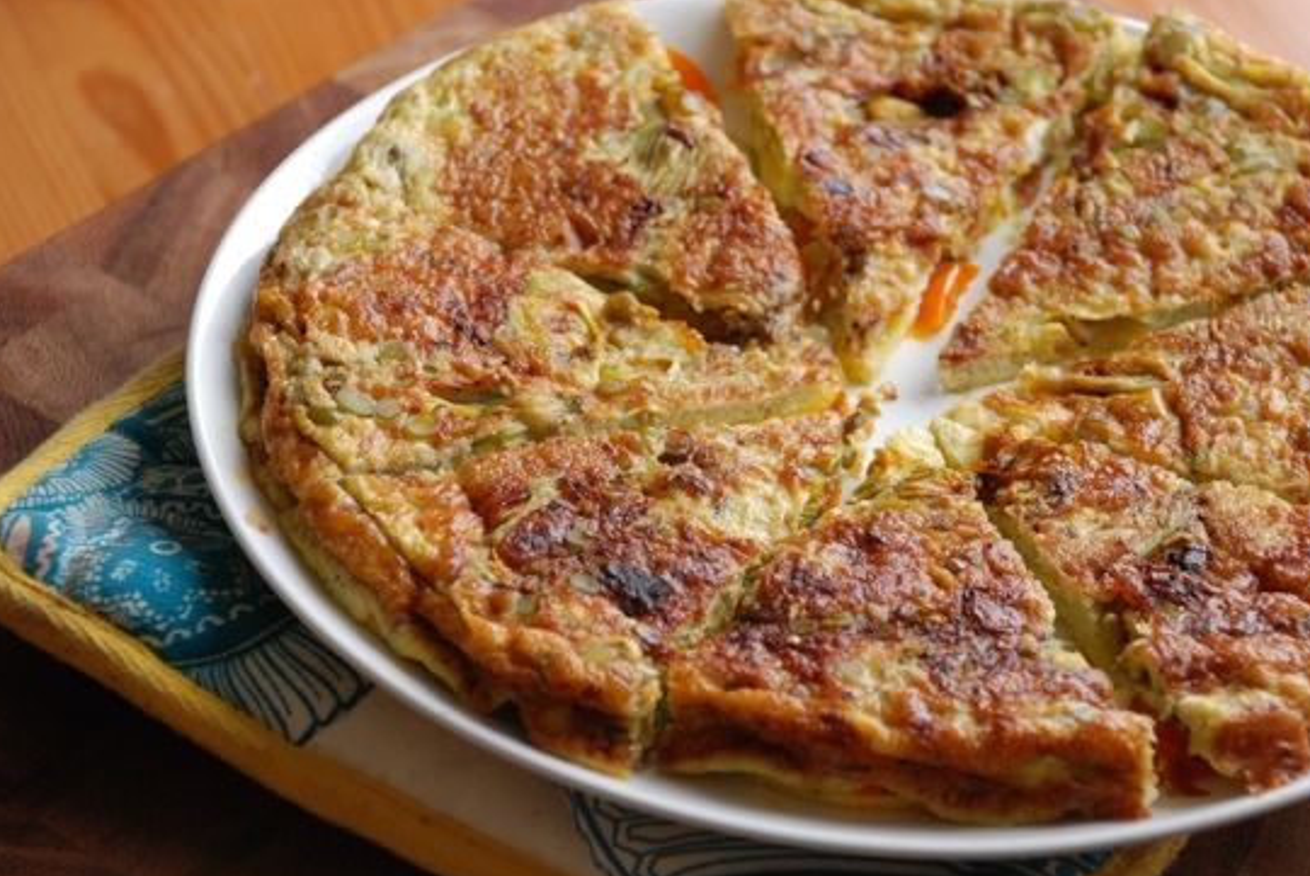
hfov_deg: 13.7
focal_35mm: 150
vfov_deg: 9.2
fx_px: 5463
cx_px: 716
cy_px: 479
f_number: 5.6
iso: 800
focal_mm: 90
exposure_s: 1/160
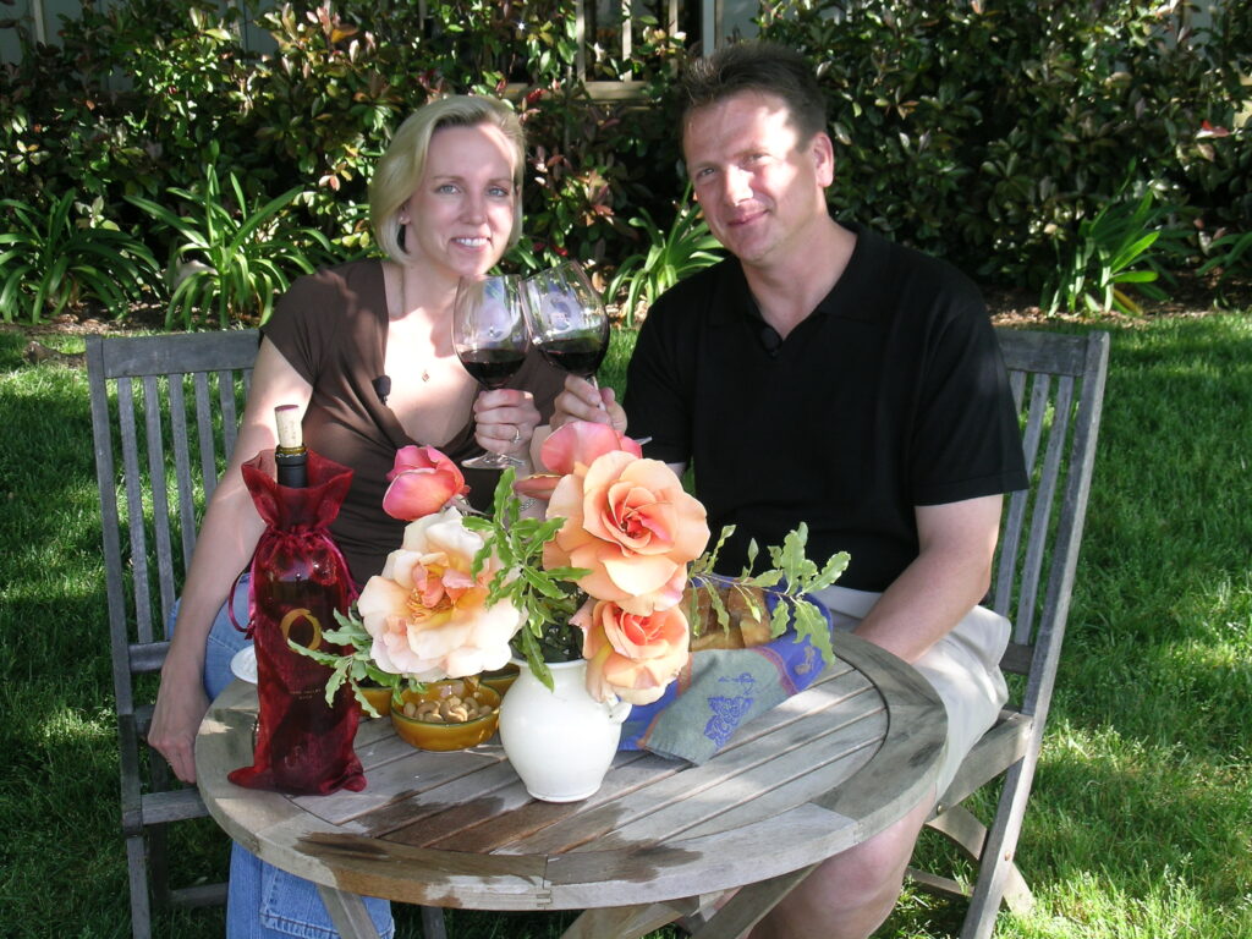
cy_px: 470
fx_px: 1808
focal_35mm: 50
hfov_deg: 38.2
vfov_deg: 29.1
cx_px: 626
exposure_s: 1/71.7
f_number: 4.8
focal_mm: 10.3
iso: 50
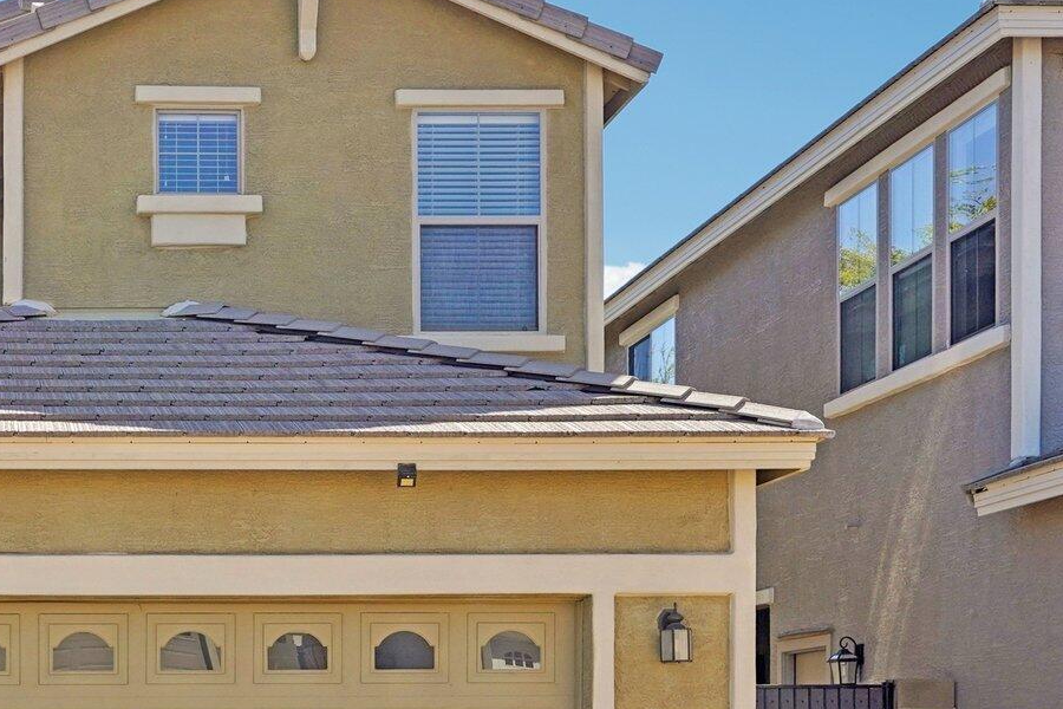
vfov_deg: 20.6
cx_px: 83
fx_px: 1949
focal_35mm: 66
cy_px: 448
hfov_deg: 29.1
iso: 400
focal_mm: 29
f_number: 8
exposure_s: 1/640
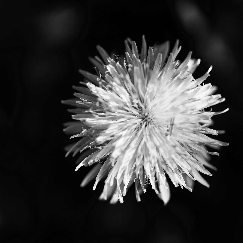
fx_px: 612
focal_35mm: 77
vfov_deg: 22.5
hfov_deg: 22.4
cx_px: 149
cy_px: 122
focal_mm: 60
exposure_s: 1/1000
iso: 100
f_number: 3.5
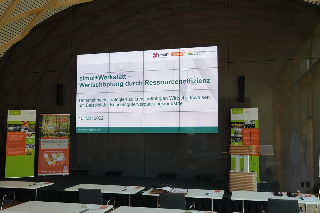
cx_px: 156
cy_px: 108
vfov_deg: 36.9
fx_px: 320
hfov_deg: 53.1
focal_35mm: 36
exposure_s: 1/40
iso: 100
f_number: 3.2
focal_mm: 12.96
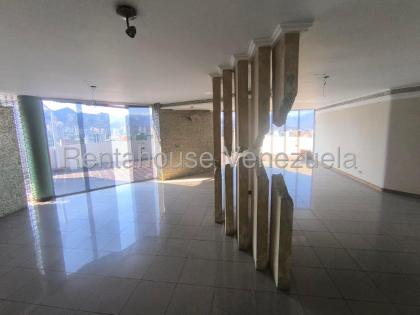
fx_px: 194
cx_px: 210
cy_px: 158
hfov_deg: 94.5
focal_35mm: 16
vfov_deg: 78.1
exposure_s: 1/122
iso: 50
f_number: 2.2
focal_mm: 1.65
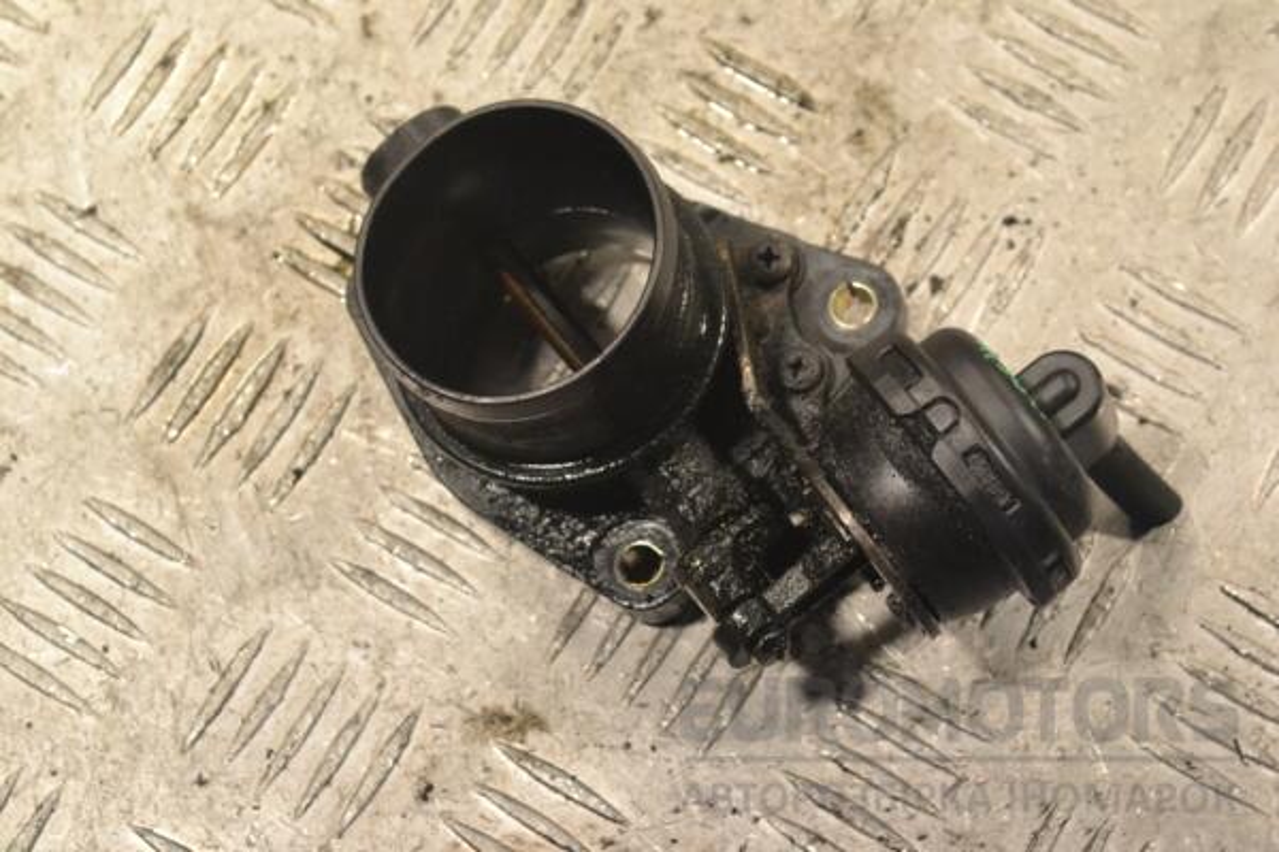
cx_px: 640
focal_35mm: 82
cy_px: 426
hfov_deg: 24.6
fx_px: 2931
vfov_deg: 16.6
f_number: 9
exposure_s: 1/320
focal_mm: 55
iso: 3200
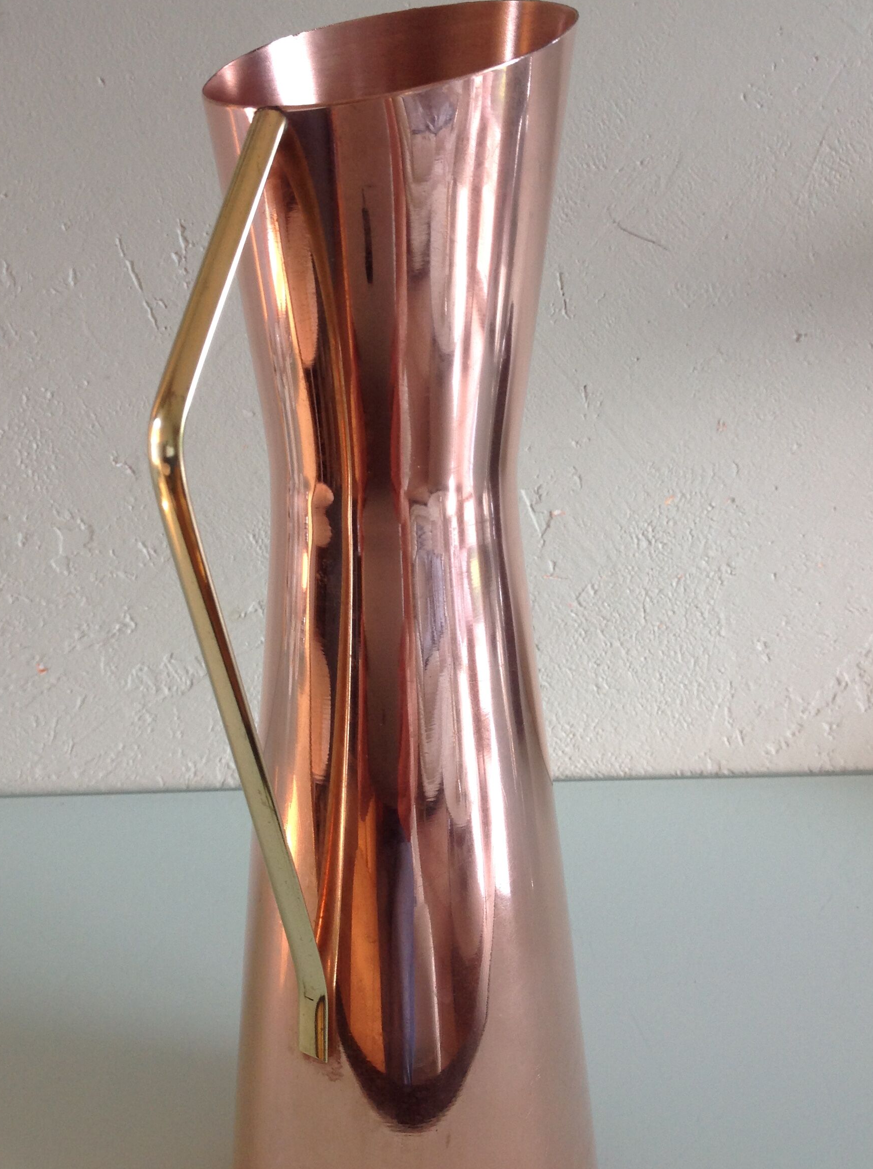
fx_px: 1315
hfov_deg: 36.7
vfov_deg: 47.9
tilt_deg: -17.4
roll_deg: +2.2
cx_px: 433
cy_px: 549
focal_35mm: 39
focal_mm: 4.28
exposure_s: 1/15
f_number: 2.4
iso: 64
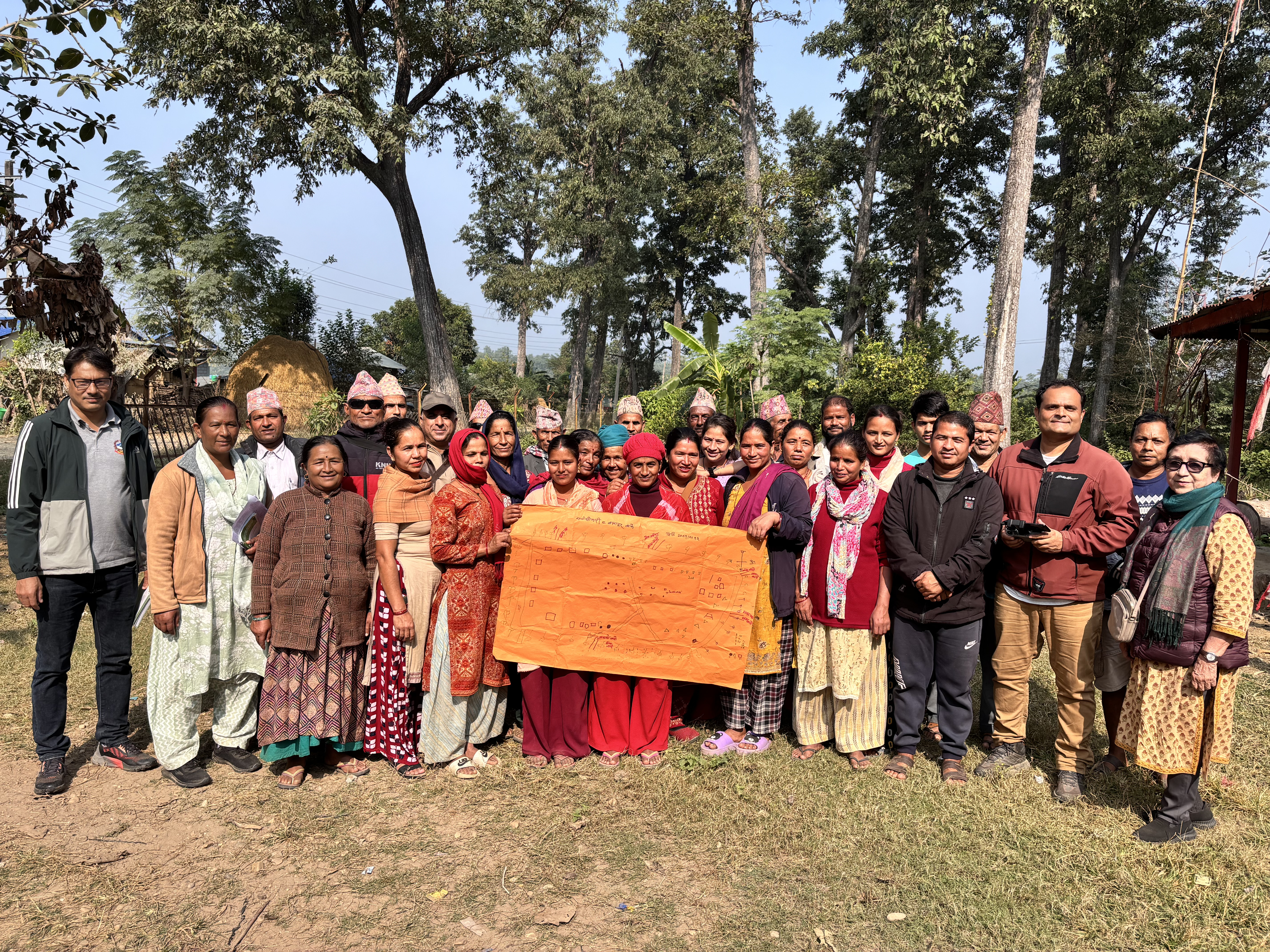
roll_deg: -1.8
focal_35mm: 26
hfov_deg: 67.3
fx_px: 954
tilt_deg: -3.6
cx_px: 635
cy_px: 476
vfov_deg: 53.1
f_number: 1.6
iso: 50
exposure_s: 1/1721
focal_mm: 5.96
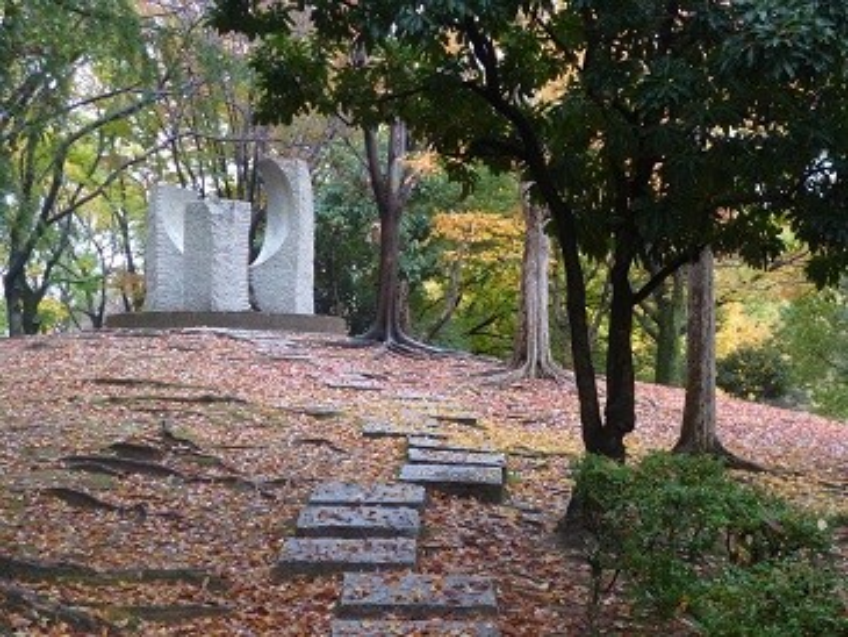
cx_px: 424
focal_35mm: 50
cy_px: 318
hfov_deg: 38.2
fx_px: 1225
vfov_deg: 29.1
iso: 250
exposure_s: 1/80
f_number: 3.6
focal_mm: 8.9
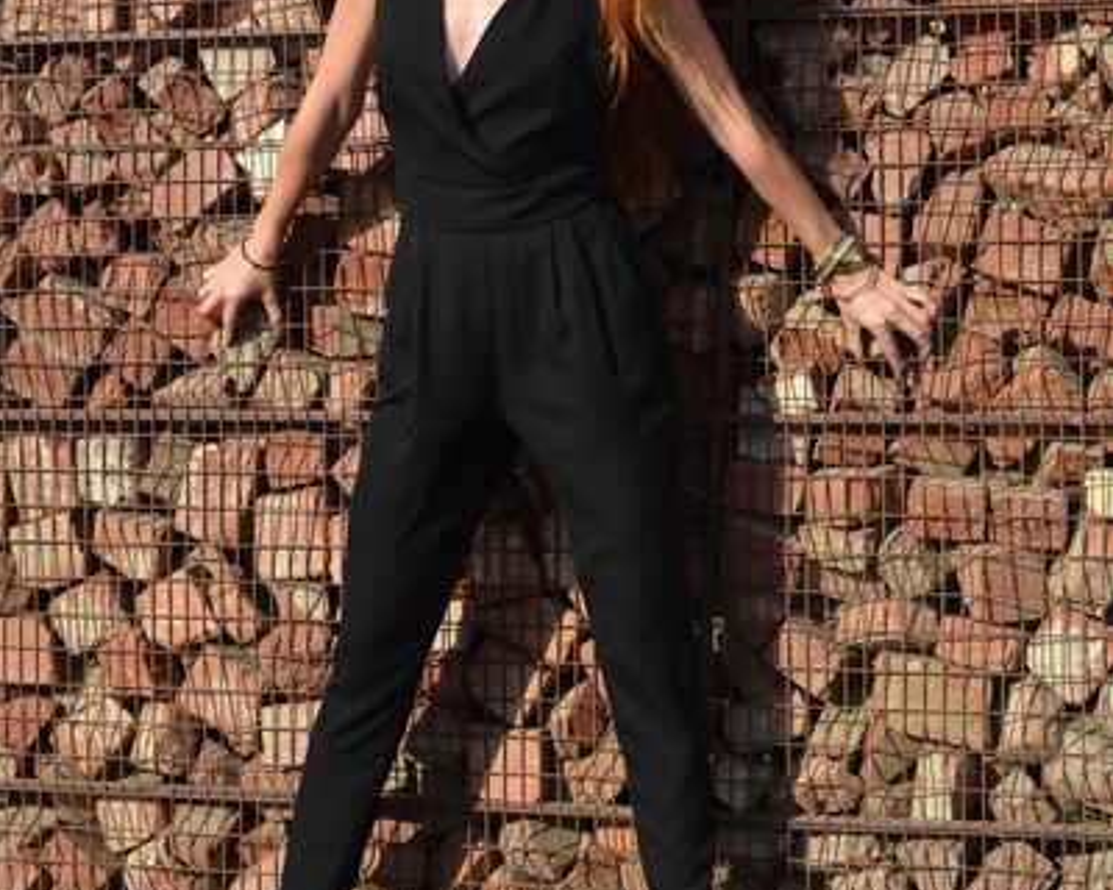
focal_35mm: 71
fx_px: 2339
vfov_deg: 21.5
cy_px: 320
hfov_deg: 26.8
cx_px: 533
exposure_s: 1/400
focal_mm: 32
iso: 250
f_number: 10
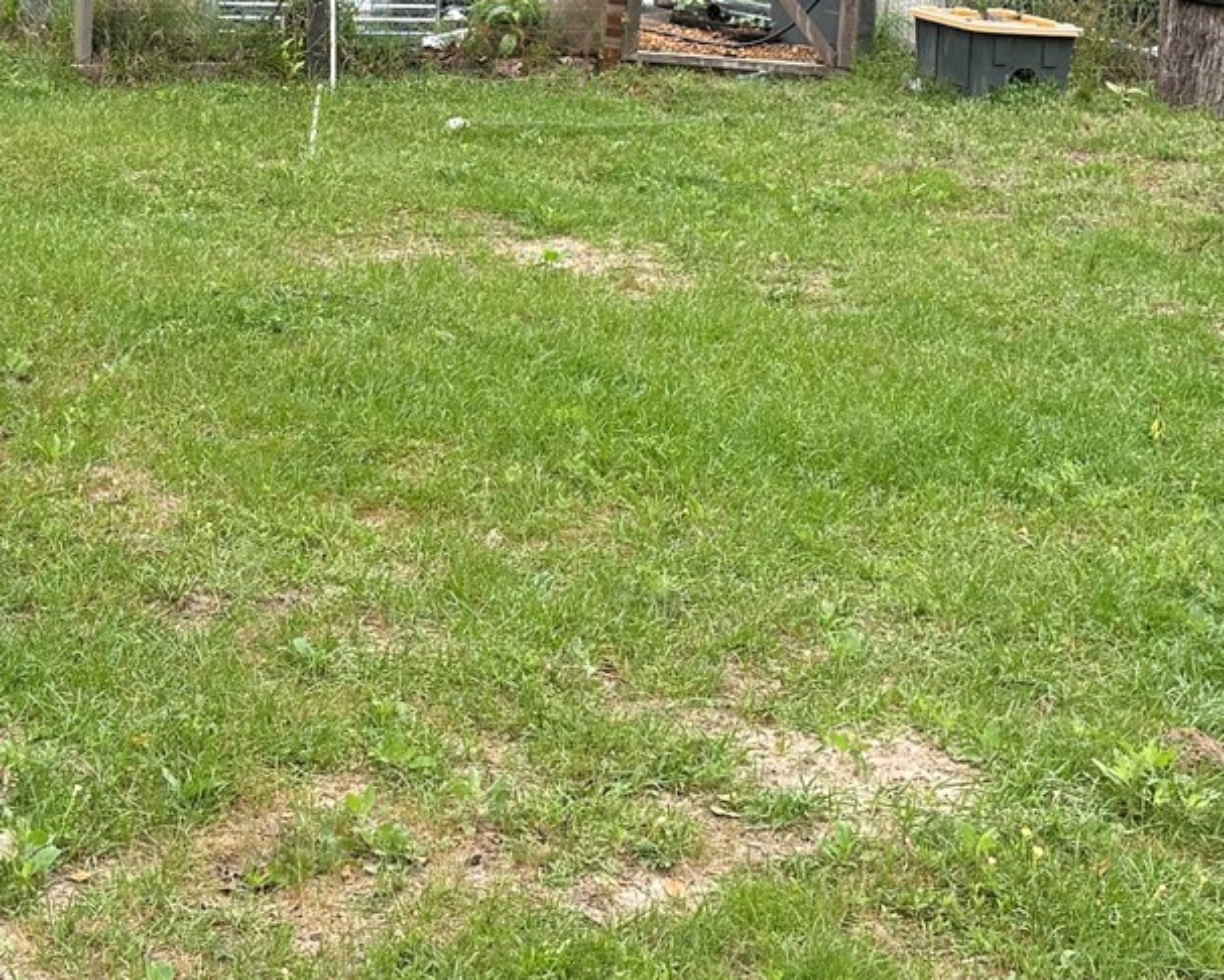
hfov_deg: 23.9
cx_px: 296
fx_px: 2863
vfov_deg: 19.0
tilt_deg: -8.0
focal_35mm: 79
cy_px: 40
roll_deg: -0.8
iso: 100
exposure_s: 1/772
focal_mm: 6.76
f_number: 1.78
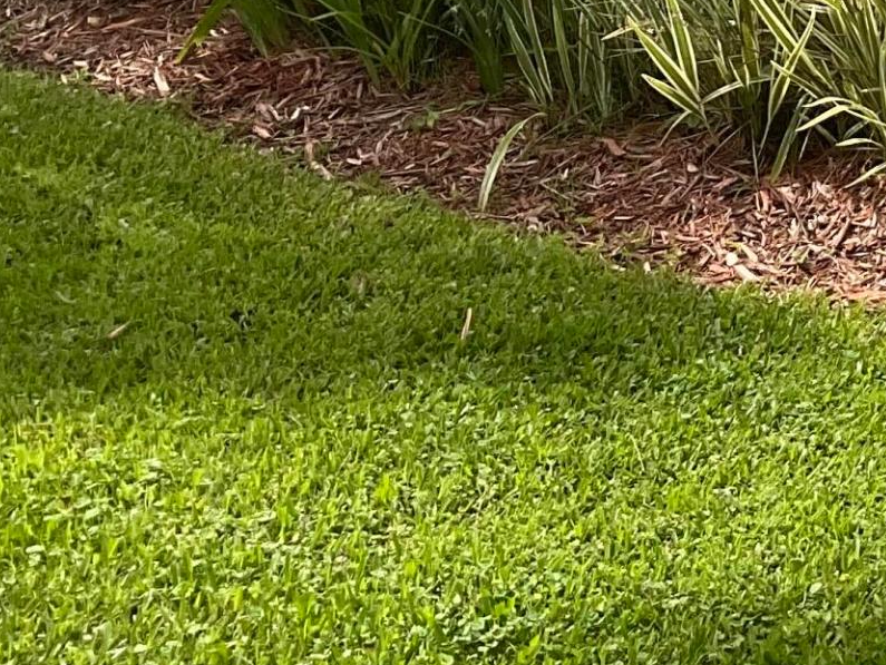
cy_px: -157
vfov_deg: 13.7
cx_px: 1402
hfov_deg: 16.7
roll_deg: -1.4
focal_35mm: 105
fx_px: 2689
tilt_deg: -11.0
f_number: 1.8
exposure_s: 1/1342
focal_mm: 3
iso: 16
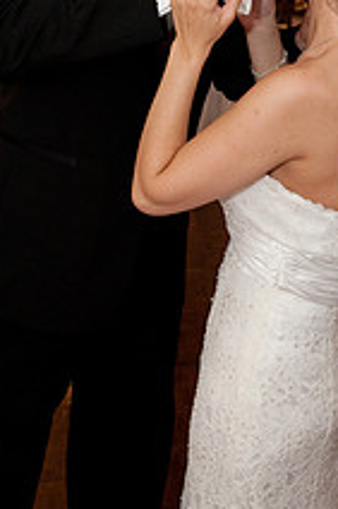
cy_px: 41
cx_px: 207
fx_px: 959
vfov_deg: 28.4
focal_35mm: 68
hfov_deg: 20.0
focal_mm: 32
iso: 1250
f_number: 4.5
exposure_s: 1/60
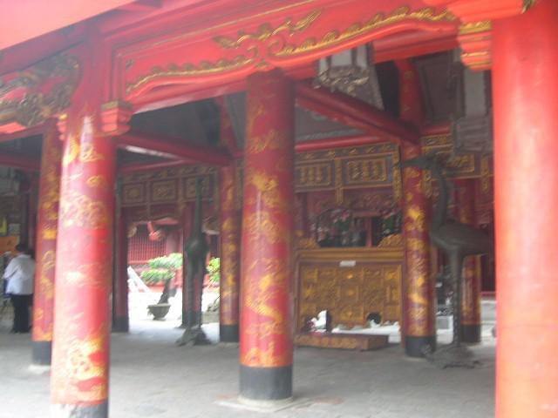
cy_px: 209
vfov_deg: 37.7
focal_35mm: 38
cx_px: 279
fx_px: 613
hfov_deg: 49.0
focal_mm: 8
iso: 100
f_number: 2.8
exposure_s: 1/33.7
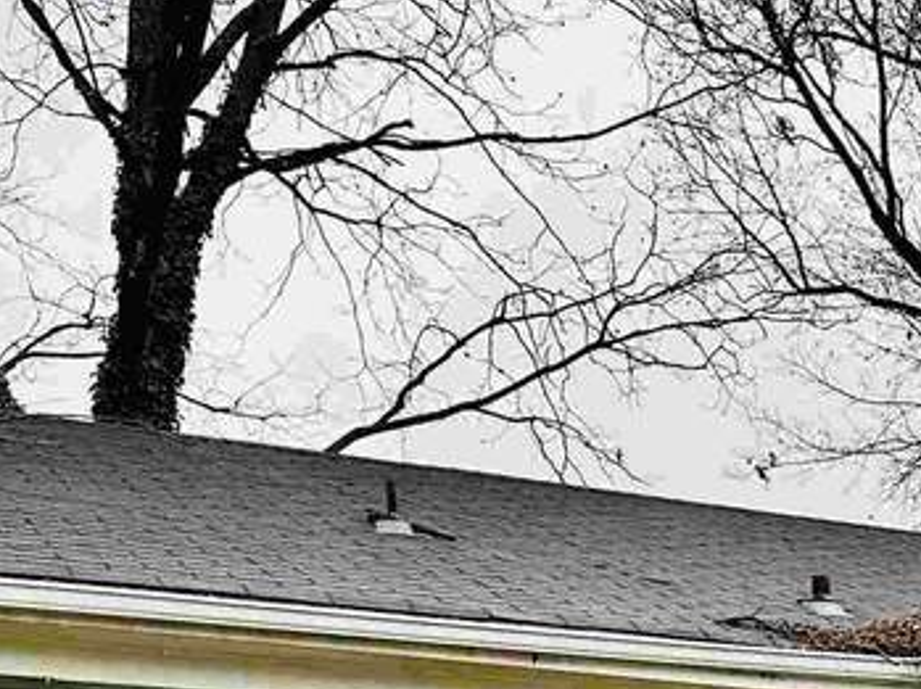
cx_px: 1008
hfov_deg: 21.2
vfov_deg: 15.9
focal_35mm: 88
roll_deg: +0.8
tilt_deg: +4.7
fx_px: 2339
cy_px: 911
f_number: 1.78
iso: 80
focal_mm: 6.86
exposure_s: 1/570
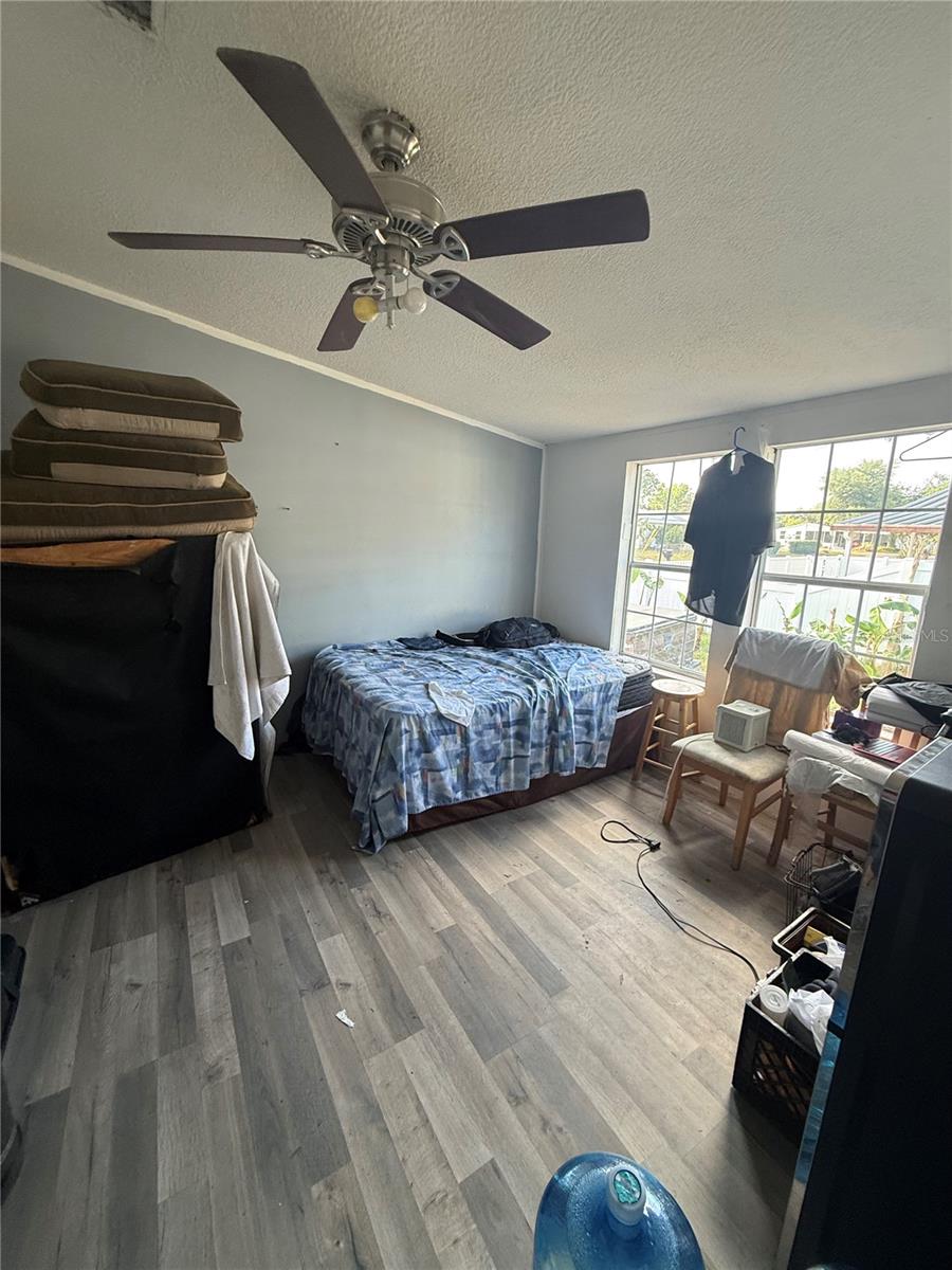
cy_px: 635
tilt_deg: -10.8
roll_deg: -2.4
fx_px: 513
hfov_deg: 85.7
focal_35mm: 14
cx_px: 476
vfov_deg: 102.1
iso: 160
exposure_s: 1/99
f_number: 2.2
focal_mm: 2.22
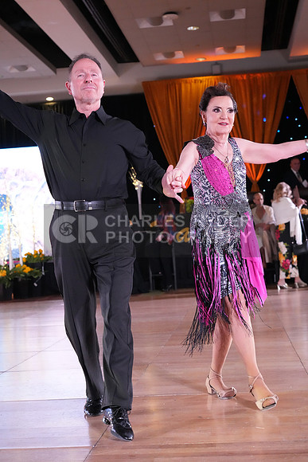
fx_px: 731
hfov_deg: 23.8
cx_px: 154
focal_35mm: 57
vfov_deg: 35.0
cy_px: 231
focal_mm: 57
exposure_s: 1/400
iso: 8000
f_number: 5
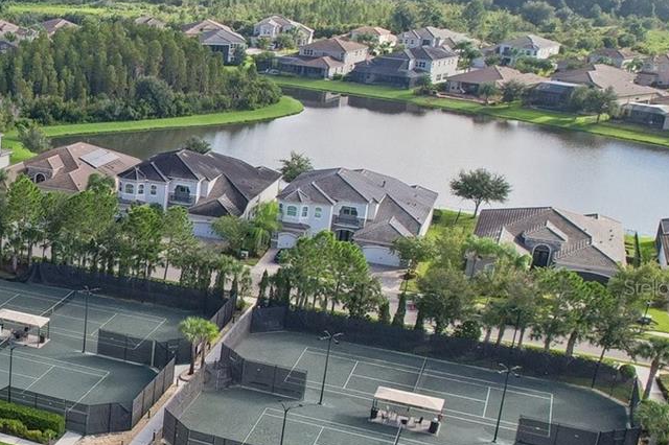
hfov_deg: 31.0
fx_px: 1022
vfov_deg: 24.5
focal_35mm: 55
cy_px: 287
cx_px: -119
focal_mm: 8.4
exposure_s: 1/1250
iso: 100
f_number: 2.8
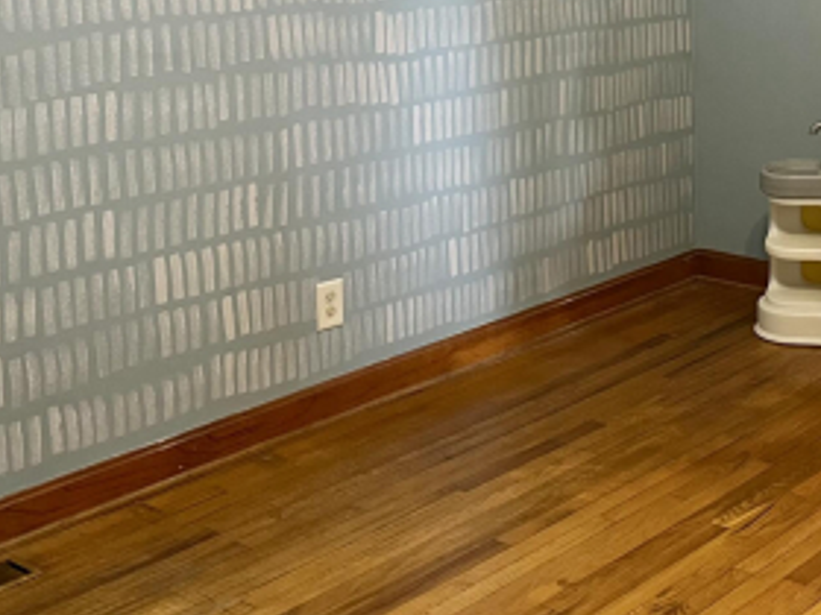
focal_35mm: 62
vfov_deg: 23.4
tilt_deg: -11.1
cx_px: 796
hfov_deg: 29.4
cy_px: 138
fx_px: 1470
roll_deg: +0.2
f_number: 1.6
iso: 250
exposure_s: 1/60
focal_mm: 5.1
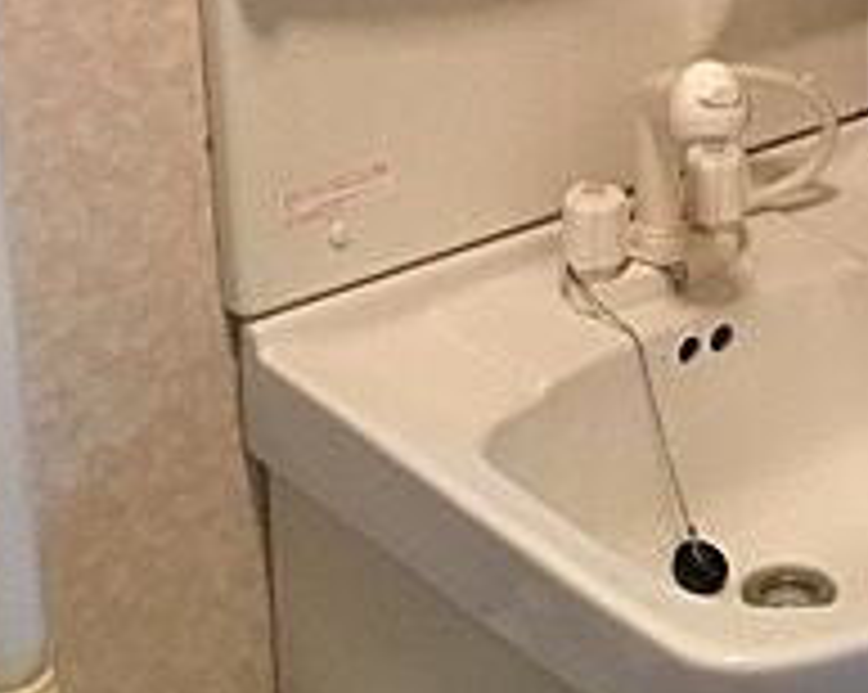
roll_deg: +1.5
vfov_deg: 15.5
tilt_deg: -12.9
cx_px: 724
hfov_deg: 20.1
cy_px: -225
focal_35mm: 94
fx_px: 2412
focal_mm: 4.15
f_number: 2.2
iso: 200
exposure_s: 1/15
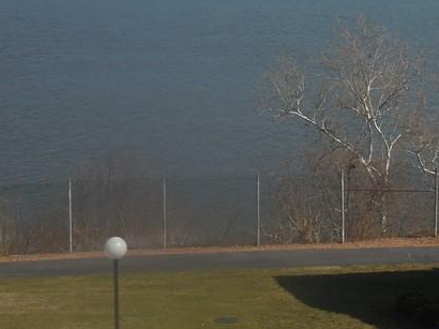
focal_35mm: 130
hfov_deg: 14.8
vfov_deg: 11.3
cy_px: 21
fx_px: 1648
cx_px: 468
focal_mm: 9.4
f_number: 4.3
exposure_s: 1/1600
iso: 125
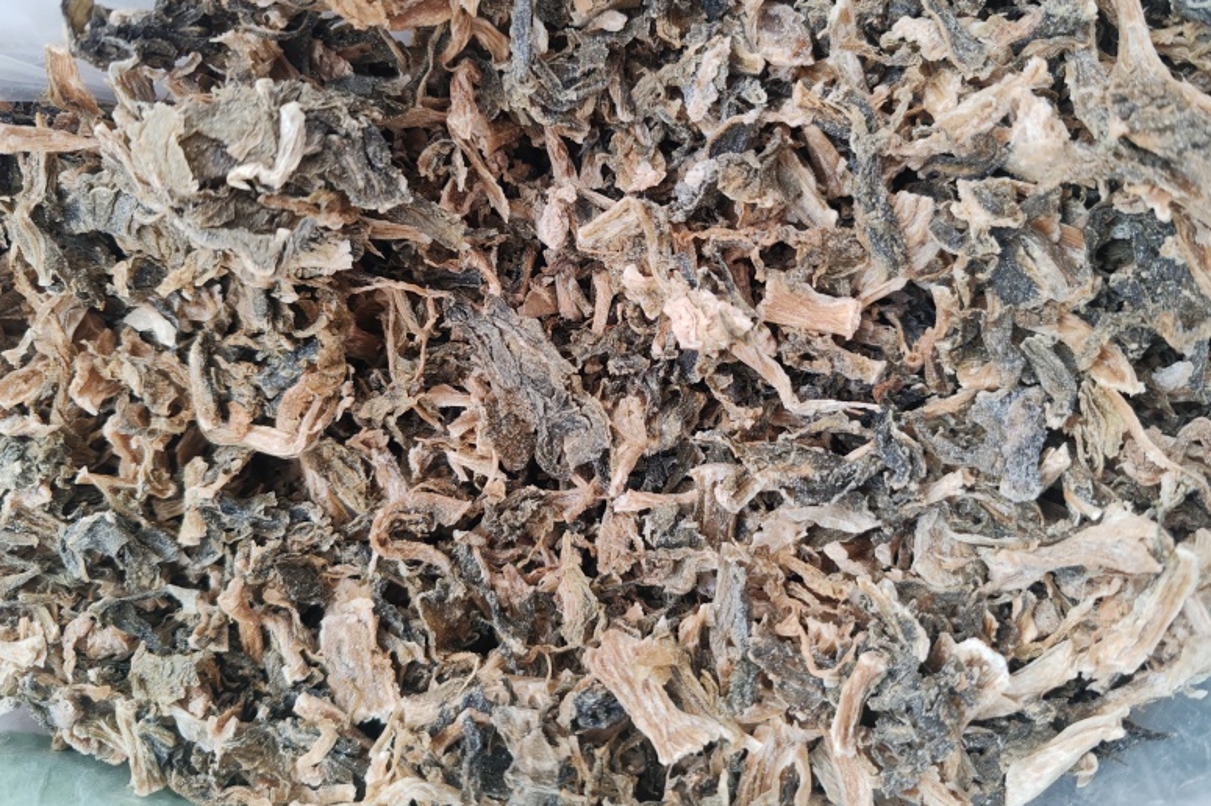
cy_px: 366
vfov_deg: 44.9
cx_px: 603
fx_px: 975
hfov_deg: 63.7
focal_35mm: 29
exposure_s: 1/100
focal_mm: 6.12
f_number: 1.9
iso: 1000
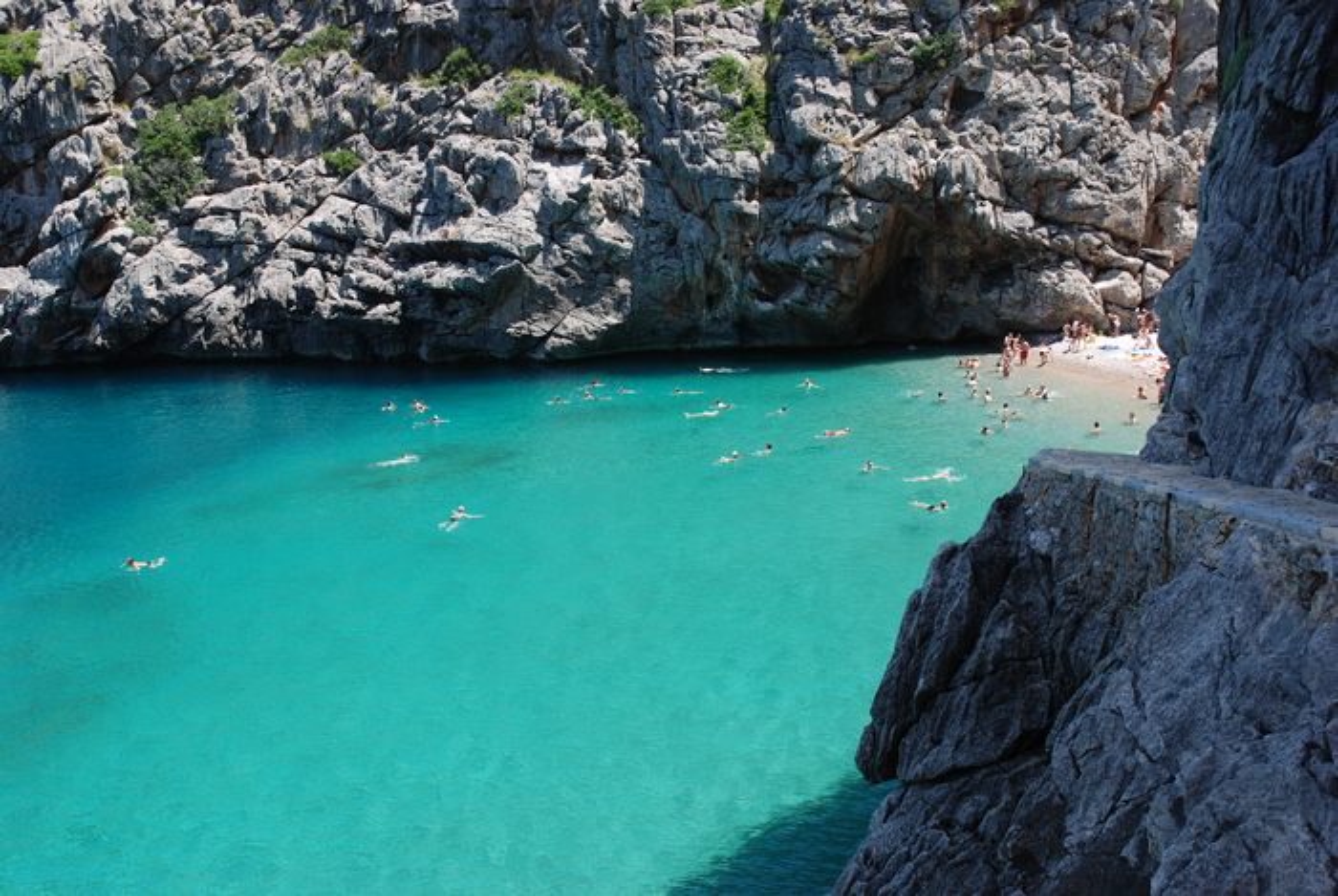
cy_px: 448
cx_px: 669
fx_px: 1340
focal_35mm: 36
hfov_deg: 53.1
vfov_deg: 37.0
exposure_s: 1/80
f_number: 9
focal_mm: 24
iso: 100
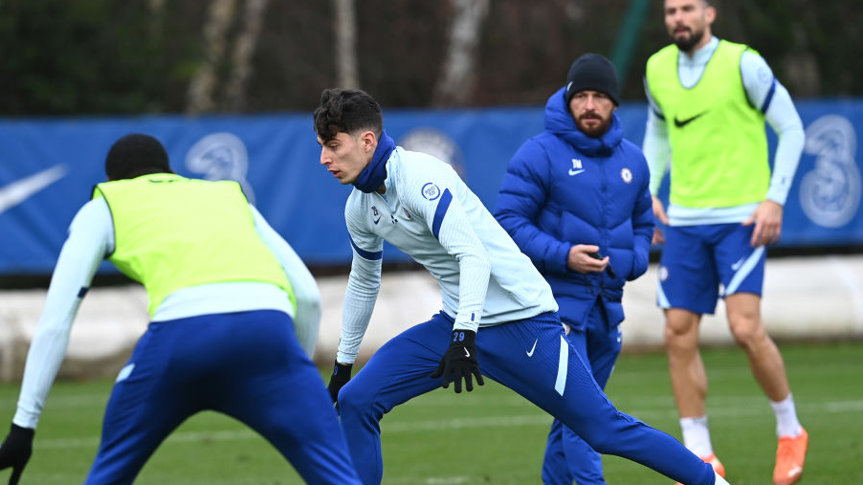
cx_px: 399
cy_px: 298
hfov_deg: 4.5
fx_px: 10891
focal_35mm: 476
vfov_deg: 2.6
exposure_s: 1/1600
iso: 800
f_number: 4
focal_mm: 400
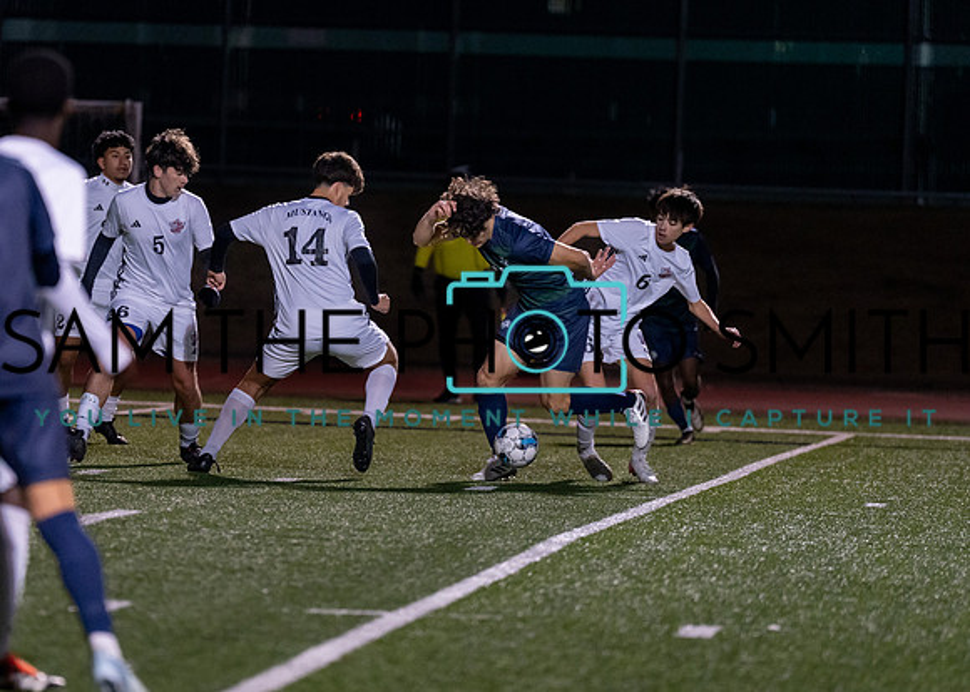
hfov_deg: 7.0
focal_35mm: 288
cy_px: 285
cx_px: 372
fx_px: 7935
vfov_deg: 5.0
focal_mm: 200
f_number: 2.8
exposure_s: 1/1000
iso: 2500
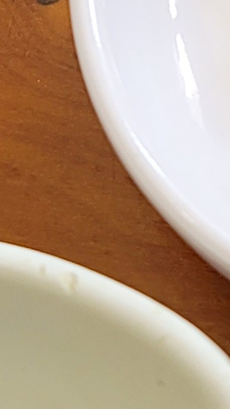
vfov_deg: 10.4
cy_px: -339
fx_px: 2116
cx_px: 272
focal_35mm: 195
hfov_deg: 6.2
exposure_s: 1/120
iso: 100
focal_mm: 7
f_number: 1.8
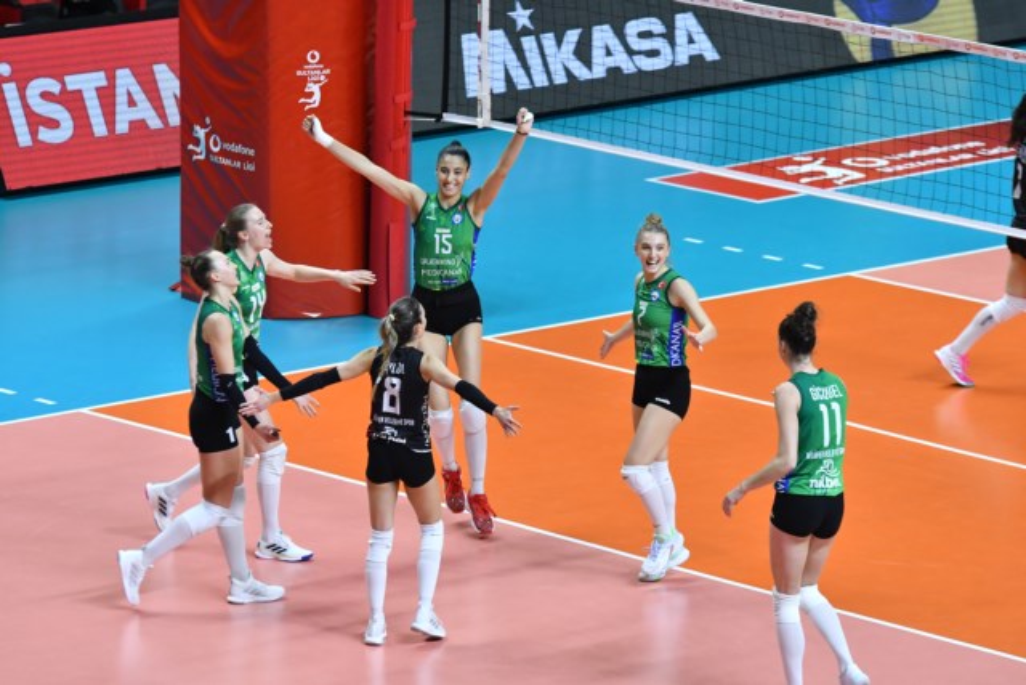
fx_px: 6414
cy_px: 342
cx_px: 513
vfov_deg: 6.1
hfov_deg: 9.1
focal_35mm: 225
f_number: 4
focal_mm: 150
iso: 1600
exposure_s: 1/640
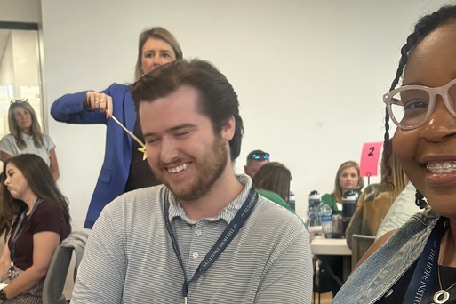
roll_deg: +4.3
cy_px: 262
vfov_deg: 24.5
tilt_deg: -5.9
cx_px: 207
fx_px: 684
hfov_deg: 36.8
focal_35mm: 54
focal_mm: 5.7
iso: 125
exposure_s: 1/72
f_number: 1.5
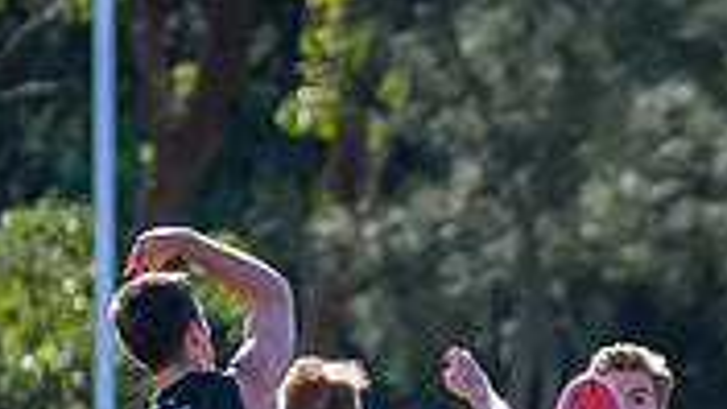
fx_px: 18275
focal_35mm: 948
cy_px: 476
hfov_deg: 2.3
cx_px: 631
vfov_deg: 1.3
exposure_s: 1/2500
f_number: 4
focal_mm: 240
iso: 900
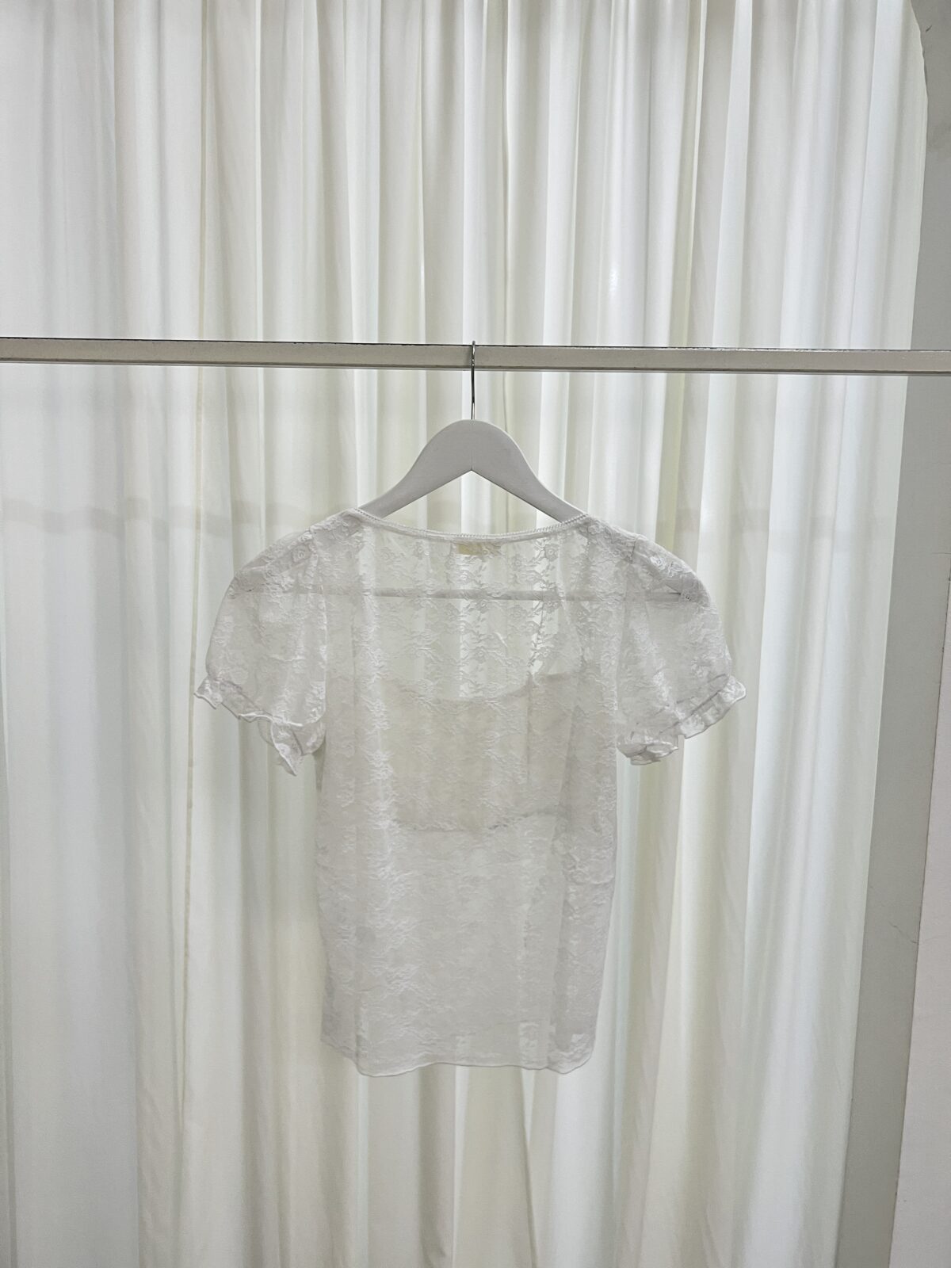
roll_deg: -0.6
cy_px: 634
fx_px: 952
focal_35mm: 26
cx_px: 476
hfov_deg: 53.1
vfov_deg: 67.3
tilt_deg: -7.3
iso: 64
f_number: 1.5
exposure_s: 1/50
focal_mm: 5.7
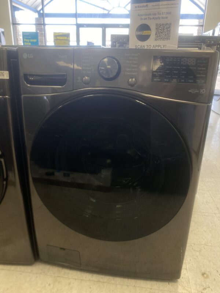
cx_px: 110
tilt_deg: -18.7
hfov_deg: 53.1
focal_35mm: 26
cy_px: 146
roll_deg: -1.6
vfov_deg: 67.3
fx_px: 220
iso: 80
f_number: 1.8
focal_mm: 4.25
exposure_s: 1/66
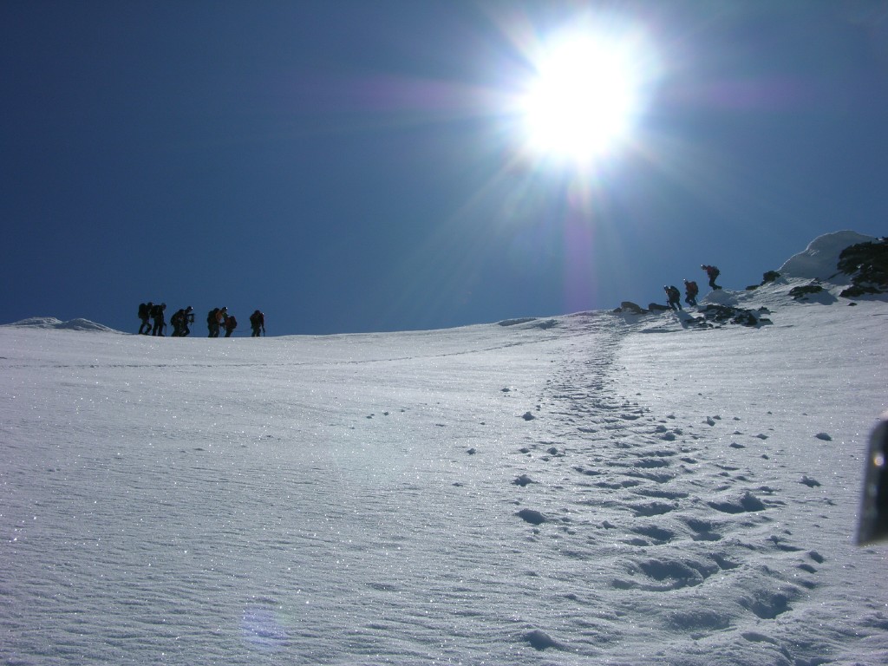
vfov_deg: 40.7
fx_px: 898
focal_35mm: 35
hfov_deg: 52.6
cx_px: 444
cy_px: 333
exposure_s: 1/625
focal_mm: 8.9
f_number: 8
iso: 50
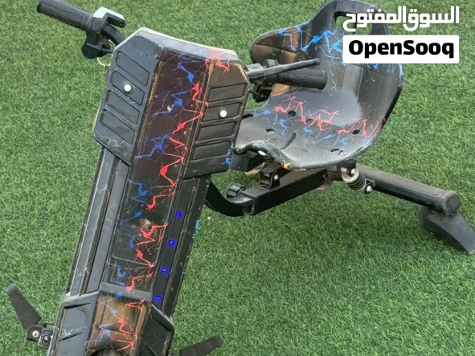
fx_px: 713
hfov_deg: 36.8
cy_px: 179
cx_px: 222
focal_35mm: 52
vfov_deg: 28.0
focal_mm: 6.76
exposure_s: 1/333
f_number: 1.78
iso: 64
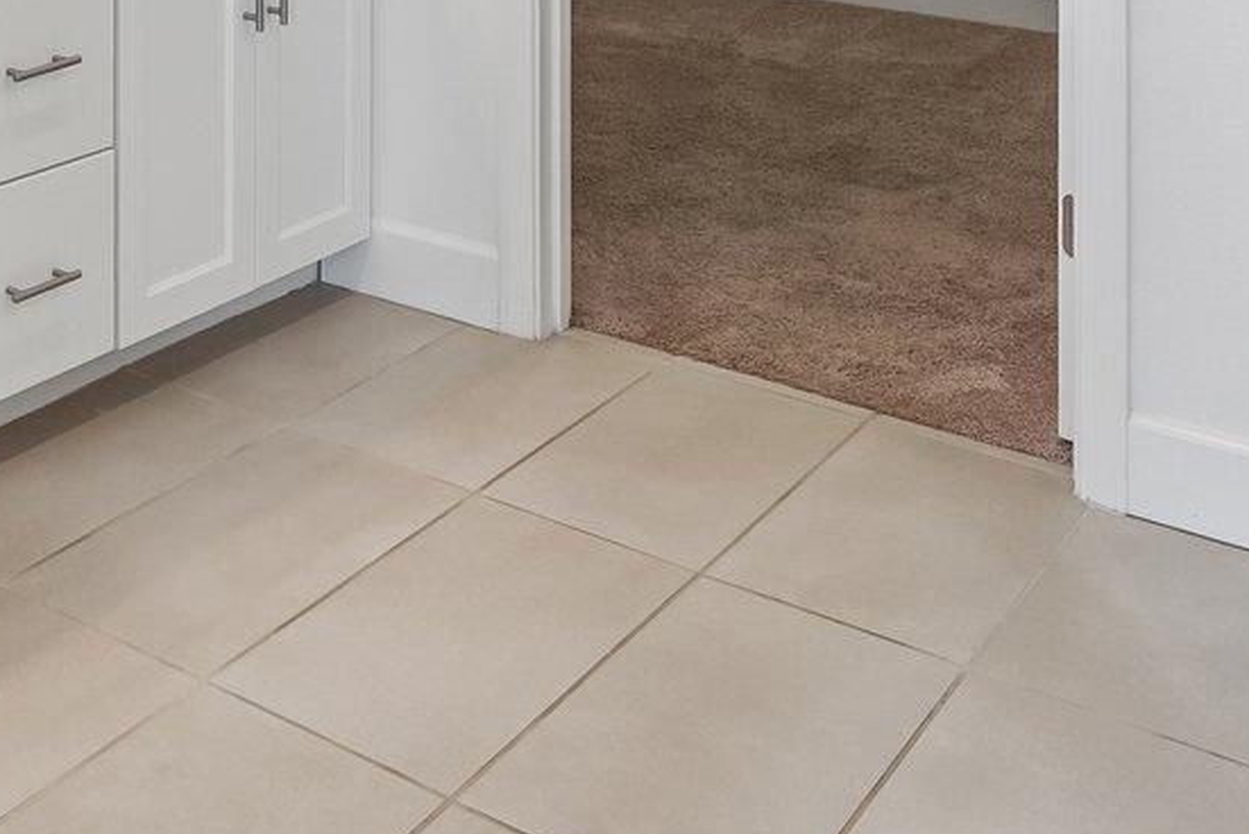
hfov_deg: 34.4
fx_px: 1805
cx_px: -27
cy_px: -420
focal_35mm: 52
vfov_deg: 21.7
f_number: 8
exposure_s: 1/60
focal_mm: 14
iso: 640
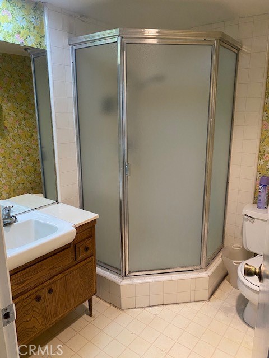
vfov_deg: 67.3
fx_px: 269
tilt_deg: -14.7
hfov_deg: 53.1
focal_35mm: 26
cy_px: 179
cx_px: 134
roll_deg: +2.1
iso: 160
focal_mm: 4.25
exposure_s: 1/60
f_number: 1.8
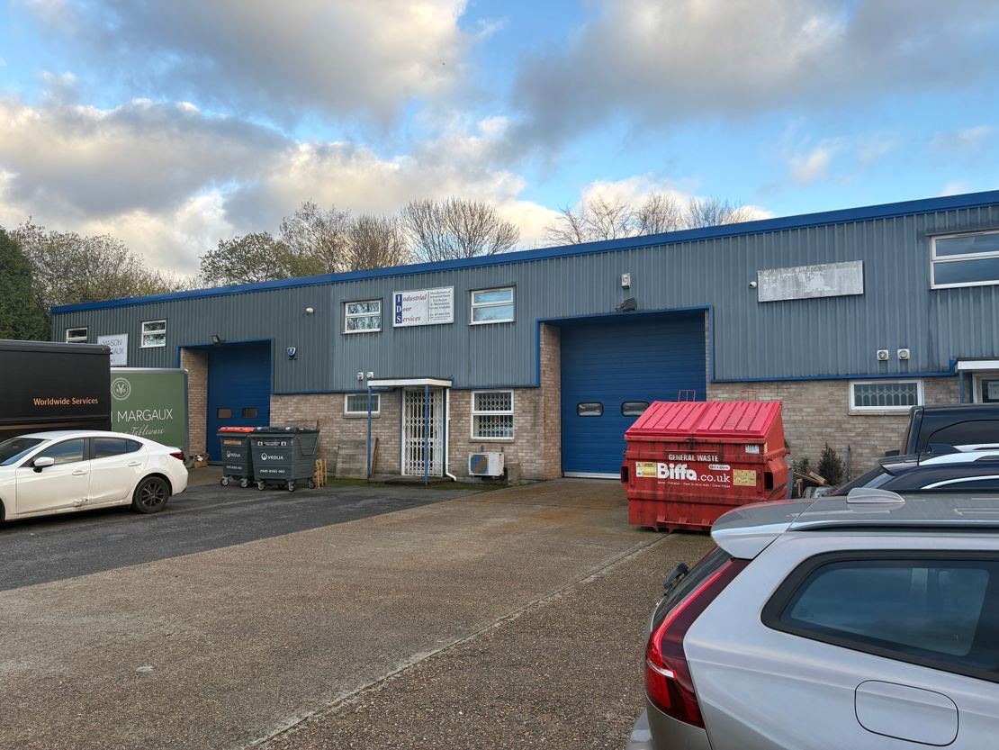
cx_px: 500
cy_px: 375
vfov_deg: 53.1
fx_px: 751
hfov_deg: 67.3
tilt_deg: +3.7
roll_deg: +0.7
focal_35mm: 26
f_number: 1.6
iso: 50
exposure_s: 1/539
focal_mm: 5.96
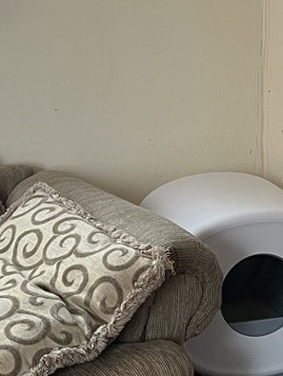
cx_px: 180
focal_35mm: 101
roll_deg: +1.3
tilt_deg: -7.2
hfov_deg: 14.7
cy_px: 73
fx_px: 1099
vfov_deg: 19.2
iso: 160
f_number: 1.6
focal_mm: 5.1
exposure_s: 1/60
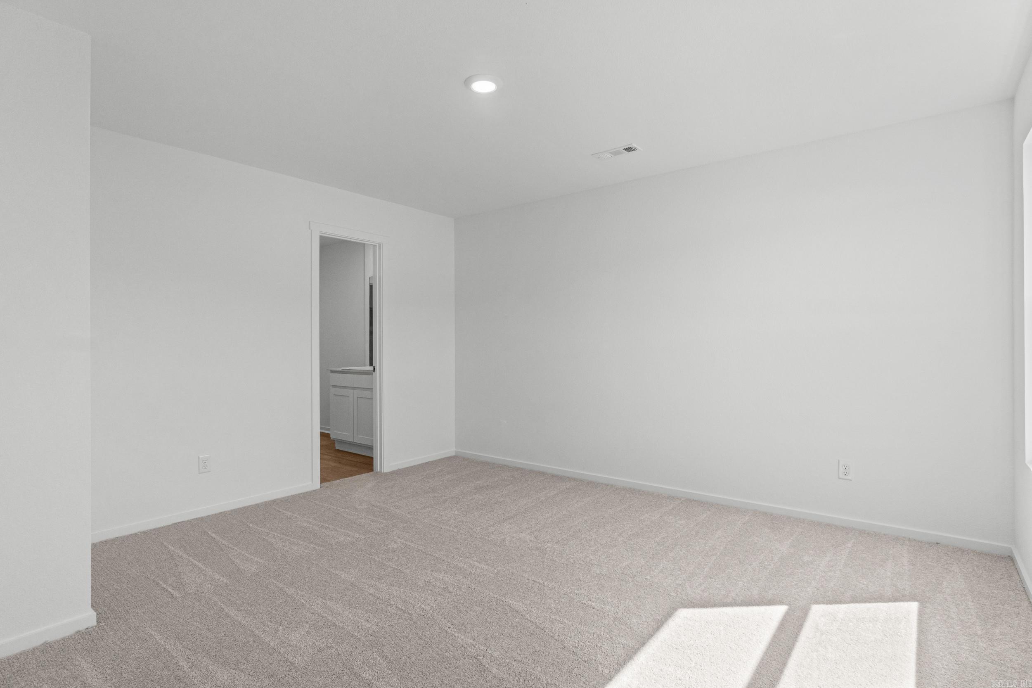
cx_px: 516
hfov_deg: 90.0
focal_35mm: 18
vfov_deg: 67.4
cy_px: 344
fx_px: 516
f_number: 9
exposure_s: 1/50
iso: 250
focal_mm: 12
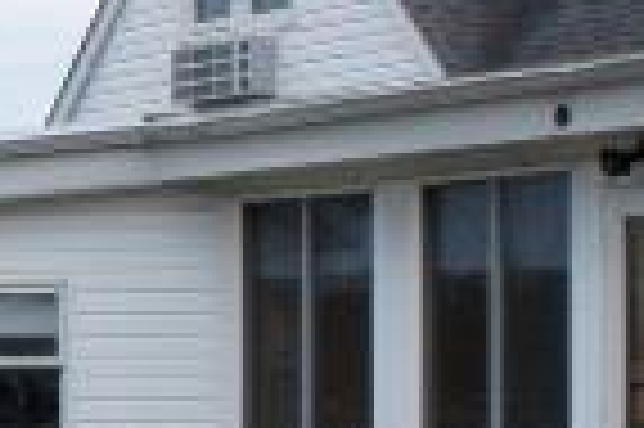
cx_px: -234
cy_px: 514
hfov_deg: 10.4
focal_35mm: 194
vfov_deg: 7.0
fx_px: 3466
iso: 200
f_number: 22
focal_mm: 18
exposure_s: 1/40
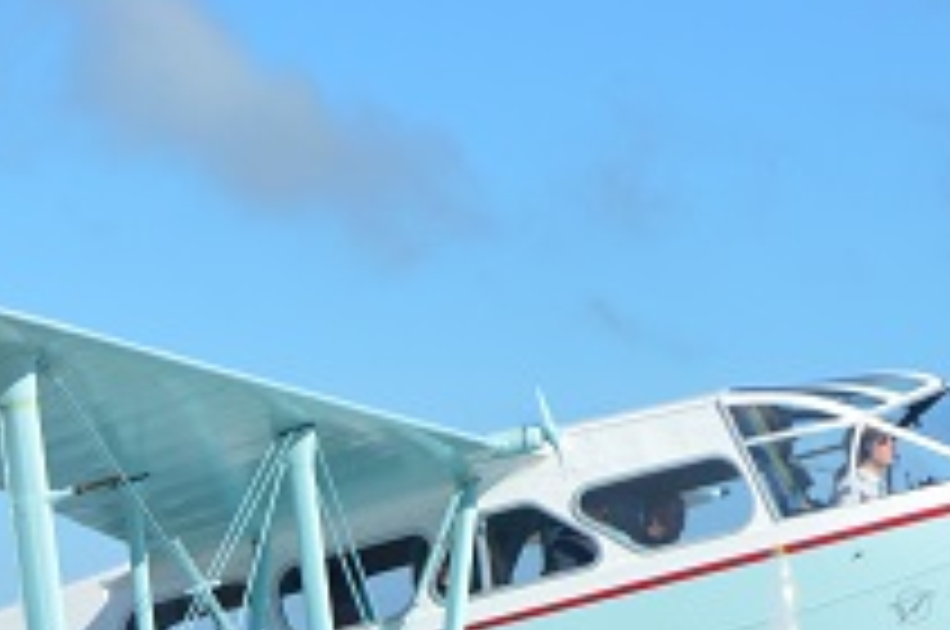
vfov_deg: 7.1
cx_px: 225
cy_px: 844
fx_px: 5033
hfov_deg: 10.8
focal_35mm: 191
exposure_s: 1/320
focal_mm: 42
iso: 100
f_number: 9
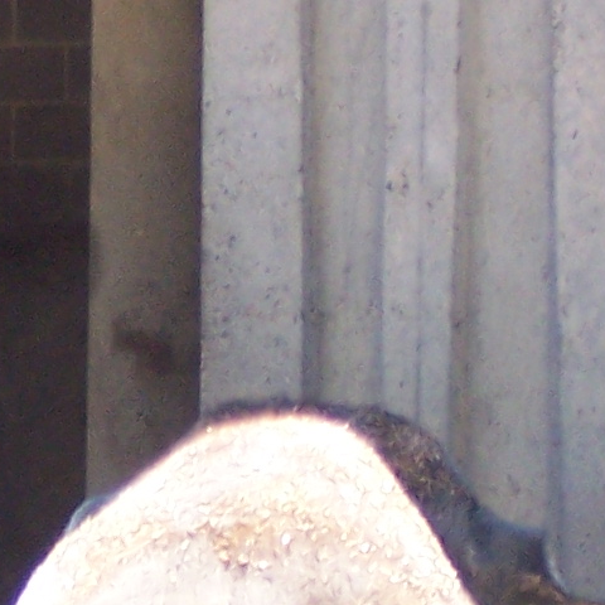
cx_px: 84
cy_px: 877
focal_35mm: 560
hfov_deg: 3.1
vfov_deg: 3.1
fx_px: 11073
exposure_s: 1/125
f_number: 4.8
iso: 140
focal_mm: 22
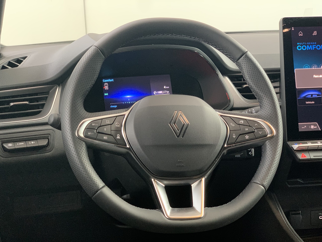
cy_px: 121
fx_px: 484
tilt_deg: -14.0
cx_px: 161
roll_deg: +0.5
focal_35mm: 52
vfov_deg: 28.0
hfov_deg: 36.8
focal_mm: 6
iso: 400
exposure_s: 1/33
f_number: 2.4
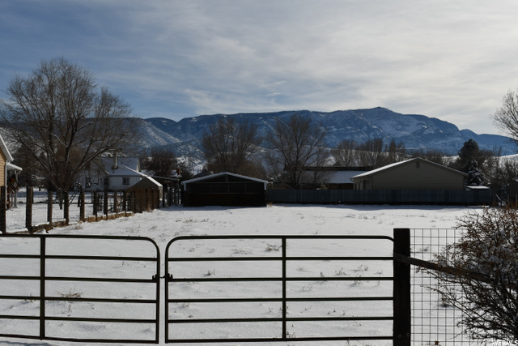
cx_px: 259
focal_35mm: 48
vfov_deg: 28.1
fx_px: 691
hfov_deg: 41.1
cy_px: 173
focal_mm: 32
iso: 100
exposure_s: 1/500
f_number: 11
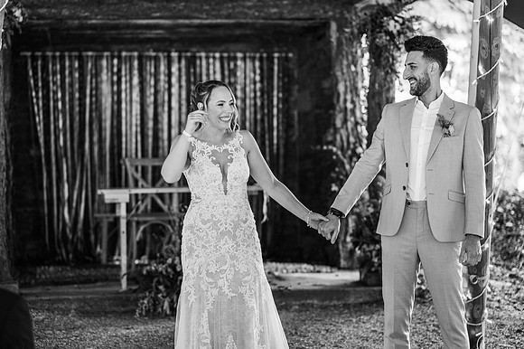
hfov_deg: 23.9
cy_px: 174
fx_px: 1236
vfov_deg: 16.1
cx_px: 262
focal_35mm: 85
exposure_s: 1/200
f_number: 2.2
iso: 1000
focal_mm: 85
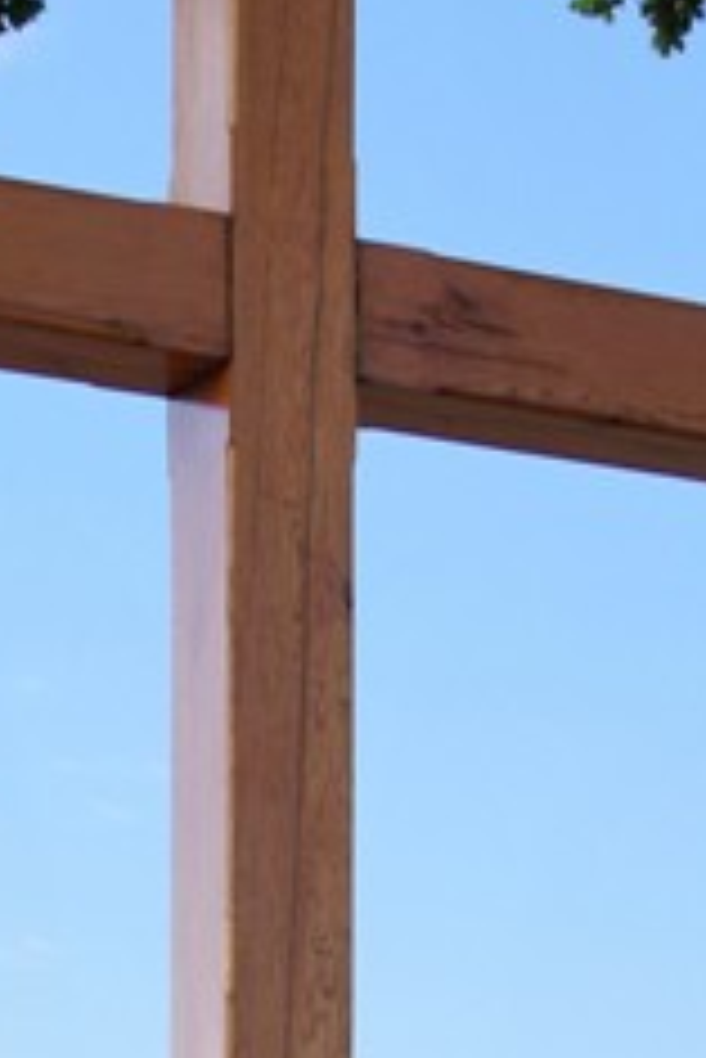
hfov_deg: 7.5
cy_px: 1684
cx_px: 398
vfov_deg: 10.7
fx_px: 5375
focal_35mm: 183
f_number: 8
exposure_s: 1/250
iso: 200
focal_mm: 28
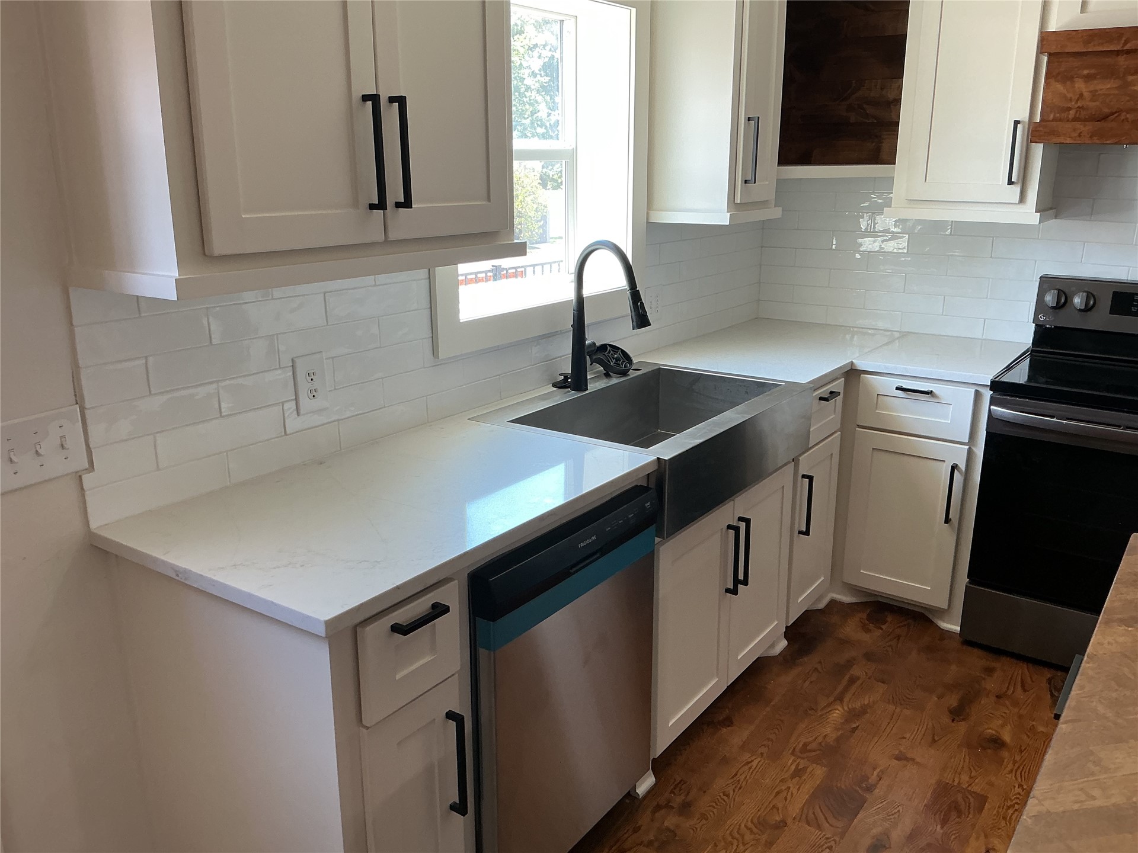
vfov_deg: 48.2
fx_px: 953
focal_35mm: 29
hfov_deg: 61.7
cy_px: 426
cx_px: 569
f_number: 1.8
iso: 50
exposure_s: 1/60
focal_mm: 3
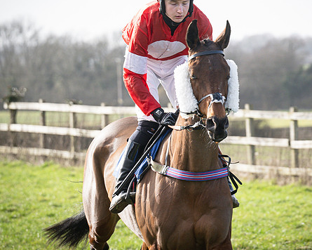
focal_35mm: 408
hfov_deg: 4.7
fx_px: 3767
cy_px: 56
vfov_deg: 3.8
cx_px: 285
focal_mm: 150
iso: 400
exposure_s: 1/800
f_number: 5
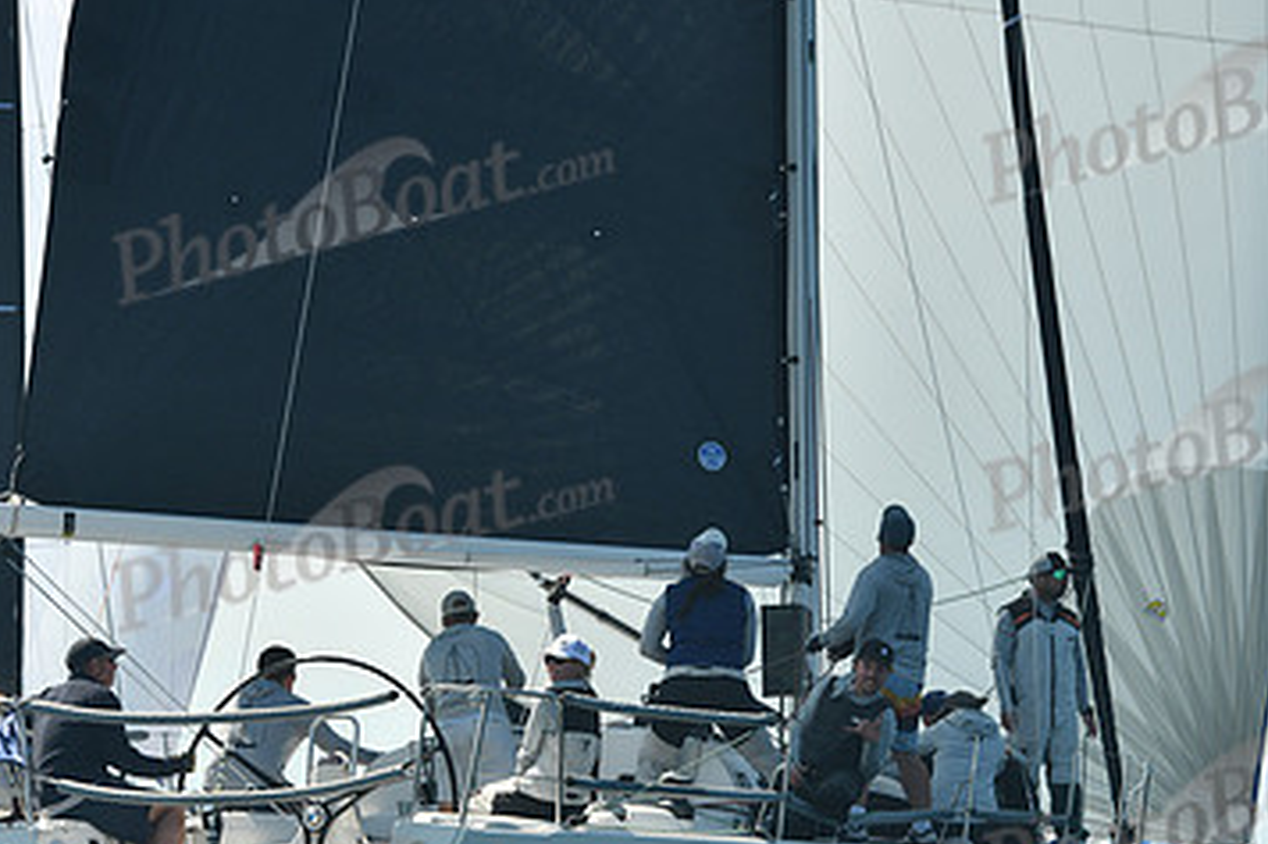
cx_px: 801
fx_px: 7463
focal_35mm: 212
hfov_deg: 9.7
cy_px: 675
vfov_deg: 6.5
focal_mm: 130
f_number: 7.1
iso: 320
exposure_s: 1/640
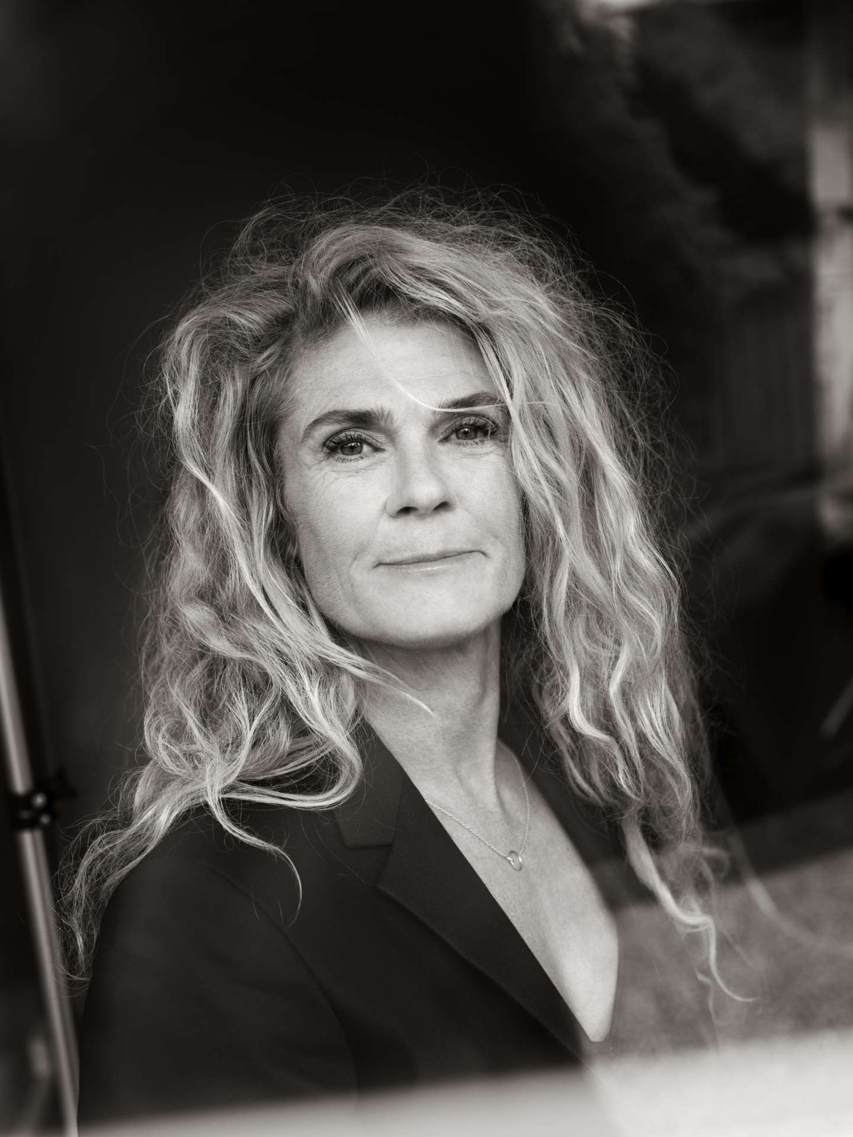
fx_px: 1643
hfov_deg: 29.1
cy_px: 568
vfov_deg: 38.2
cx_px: 426
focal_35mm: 50
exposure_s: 1/250
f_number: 5
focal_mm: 63
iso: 640
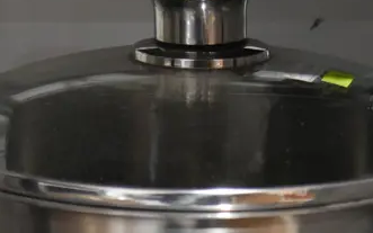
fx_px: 1068
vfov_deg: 11.9
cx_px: 234
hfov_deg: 19.8
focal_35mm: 105
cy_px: 345
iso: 1000
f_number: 3.6
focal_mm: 16
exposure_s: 1/60
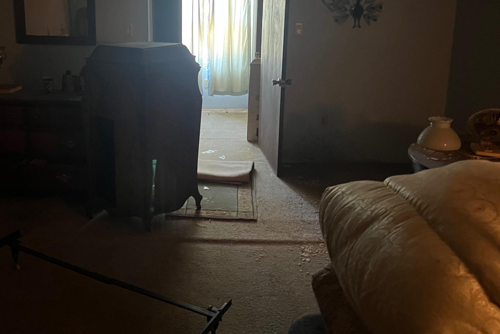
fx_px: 528
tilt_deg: -12.4
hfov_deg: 50.1
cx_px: 185
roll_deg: -0.1
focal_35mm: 38
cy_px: 99
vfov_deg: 34.6
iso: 640
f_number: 1.5
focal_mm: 5.7
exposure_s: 1/30
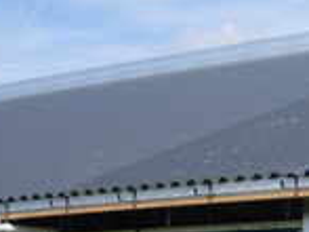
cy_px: 340
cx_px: 406
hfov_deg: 15.1
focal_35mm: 124
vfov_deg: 11.5
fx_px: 1106
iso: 80
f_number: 8.4
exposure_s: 1/180
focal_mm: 6.3
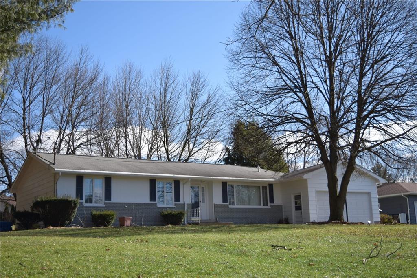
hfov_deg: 43.6
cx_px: 208
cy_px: 139
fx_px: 521
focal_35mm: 45
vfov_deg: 29.8
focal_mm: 30
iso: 200
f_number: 4.2
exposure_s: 1/1250
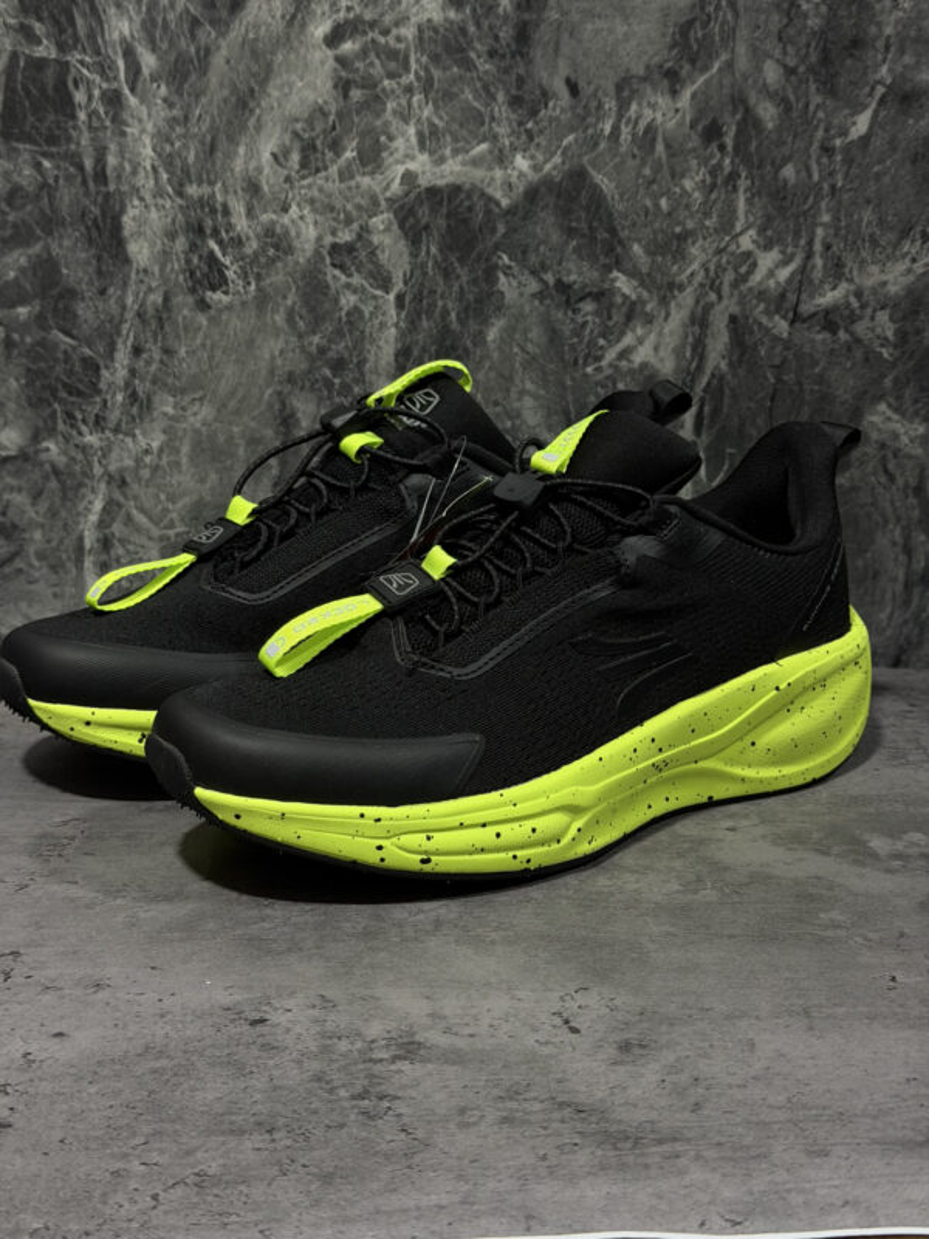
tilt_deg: -16.2
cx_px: 464
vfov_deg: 39.7
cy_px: 620
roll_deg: -1.9
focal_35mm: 48
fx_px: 1718
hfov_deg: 30.3
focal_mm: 6.76
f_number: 1.78
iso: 250
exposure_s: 1/40
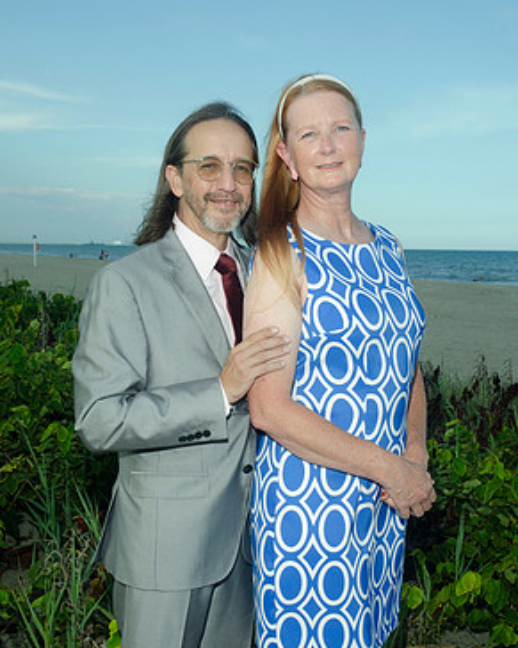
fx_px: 1131
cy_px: 363
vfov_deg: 31.9
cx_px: 256
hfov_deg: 25.8
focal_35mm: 59
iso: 100
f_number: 9
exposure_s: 1/250
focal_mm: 34
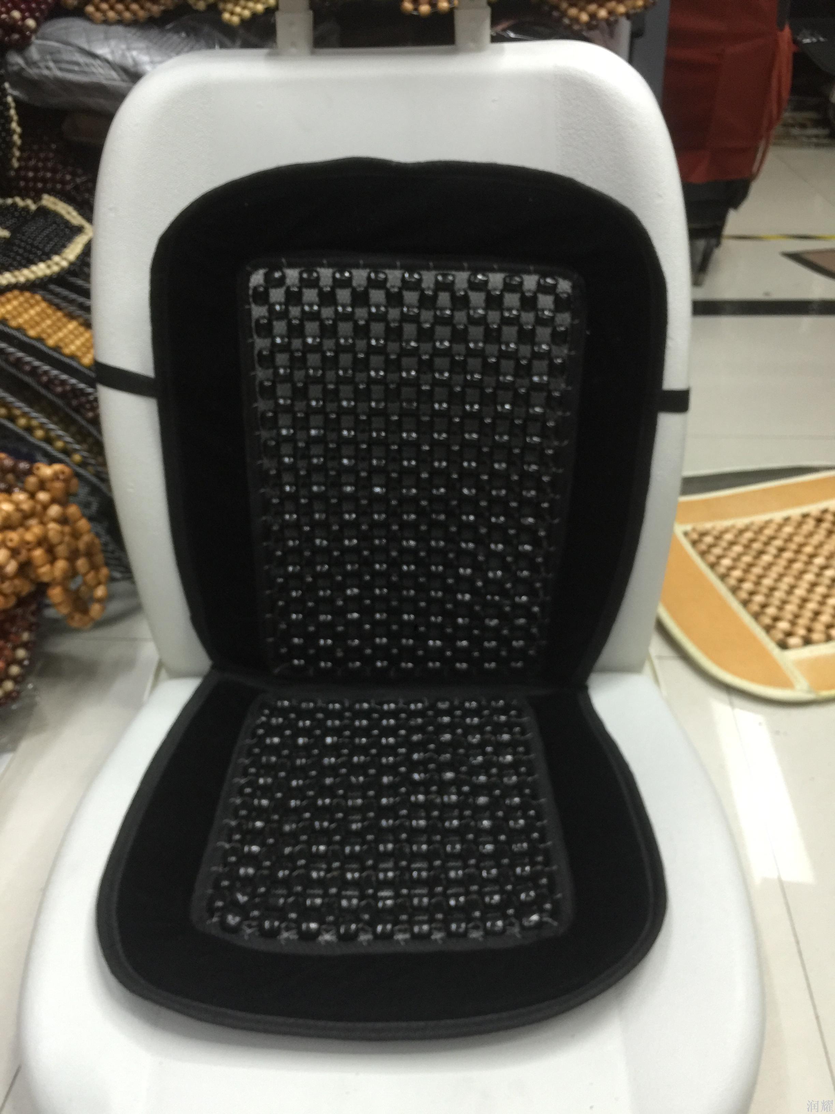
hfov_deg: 48.2
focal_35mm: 29
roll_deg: +2.2
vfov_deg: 61.7
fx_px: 933
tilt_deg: -33.1
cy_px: 557
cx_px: 418
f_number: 2.2
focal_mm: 4.15
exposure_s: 1/17
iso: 100
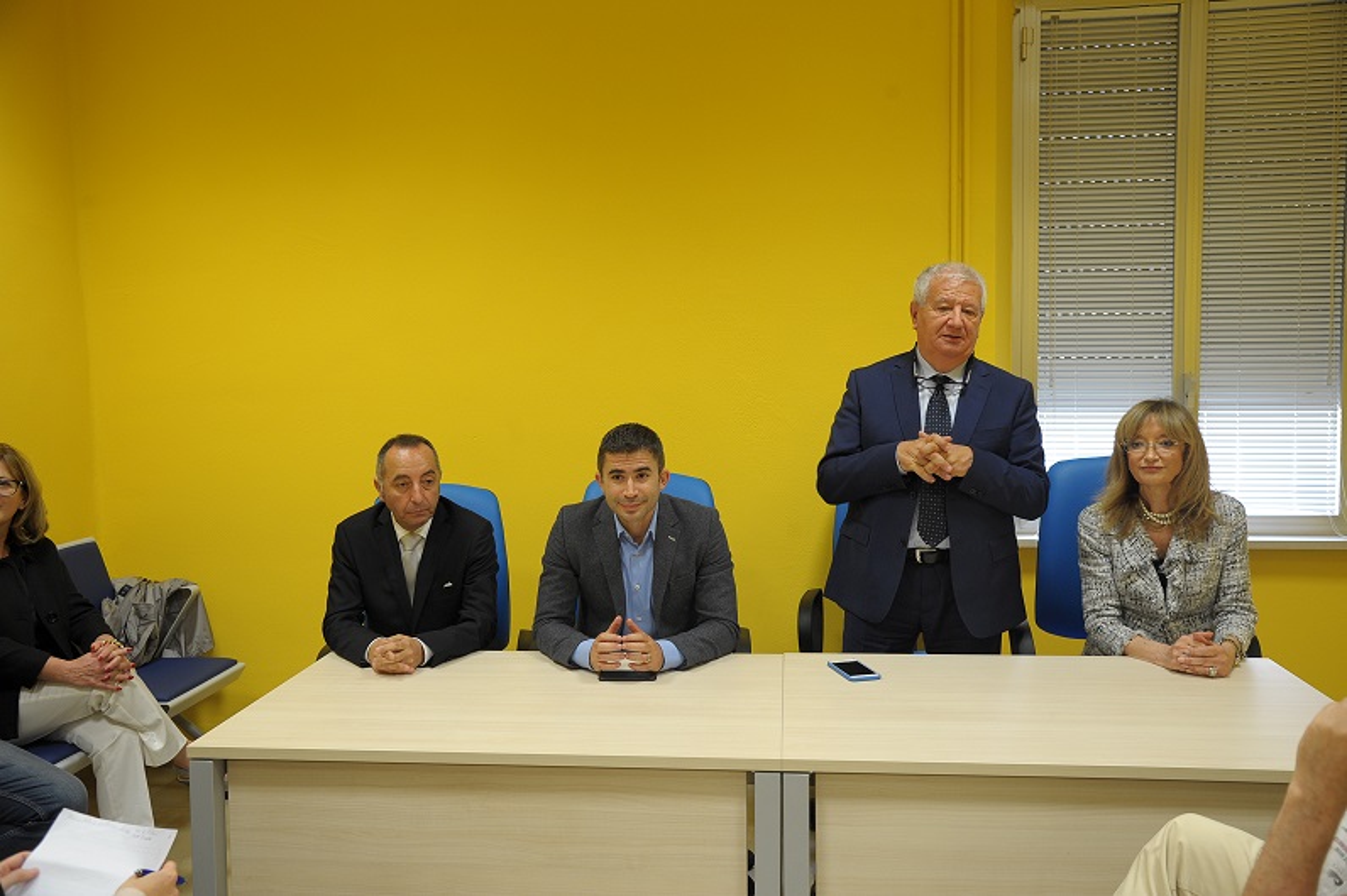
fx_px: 1197
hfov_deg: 58.7
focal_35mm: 32
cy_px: 448
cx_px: 674
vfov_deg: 41.1
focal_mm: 32
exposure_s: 1/50
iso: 1000
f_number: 5
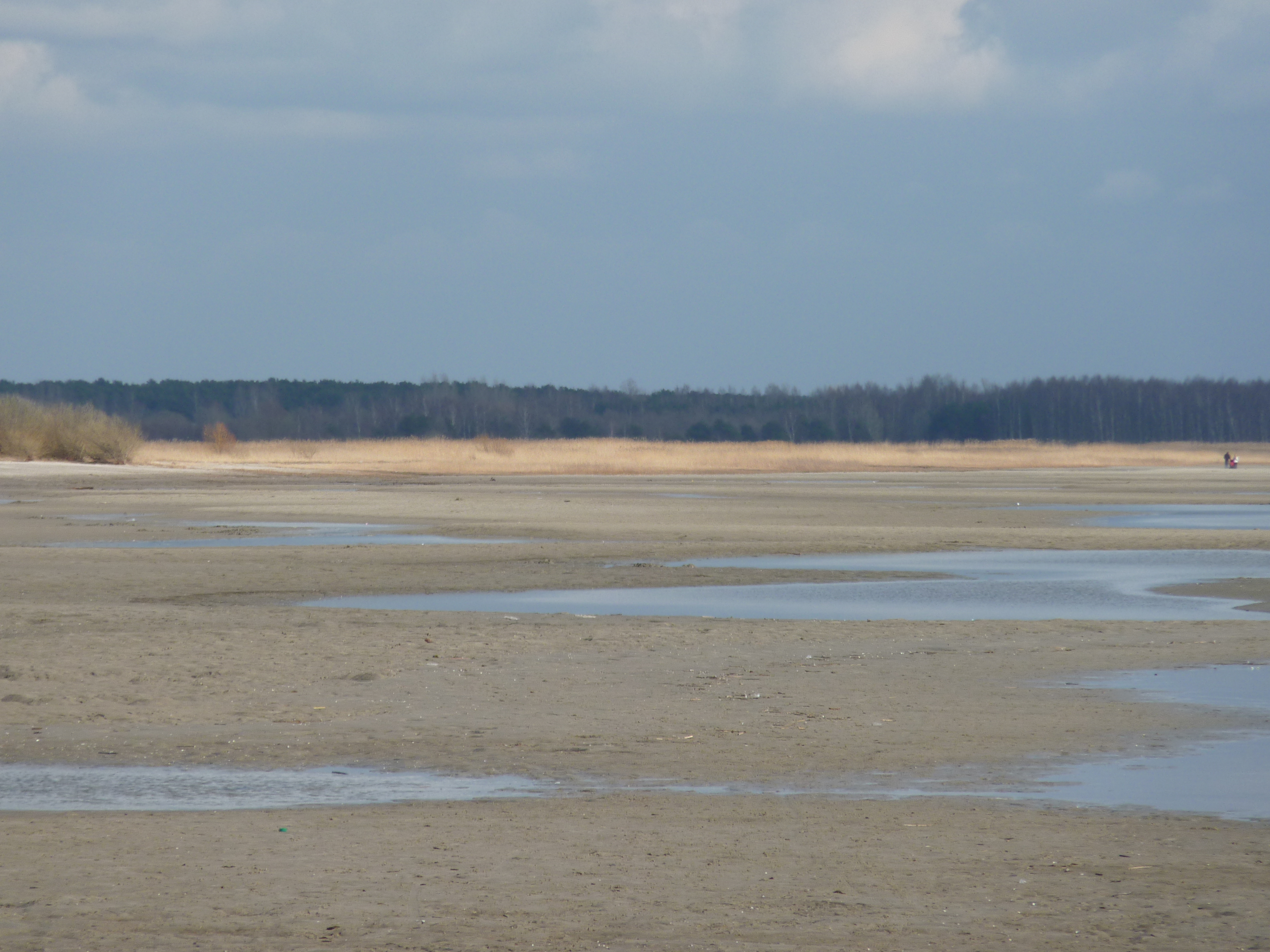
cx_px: 635
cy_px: 476
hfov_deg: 6.6
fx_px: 11006
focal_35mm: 300
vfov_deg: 5.0
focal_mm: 49.2
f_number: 5.6
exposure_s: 1/500
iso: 80
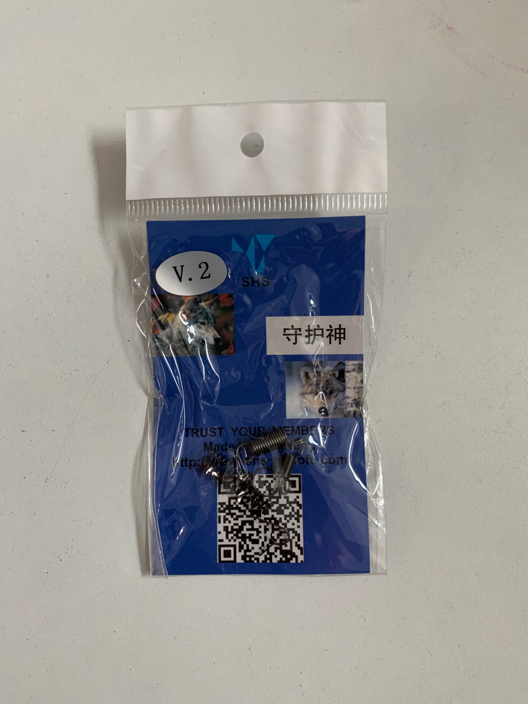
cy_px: 352
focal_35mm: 26
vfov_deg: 67.3
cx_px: 264
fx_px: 529
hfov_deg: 53.1
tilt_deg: -83.8
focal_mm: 4.25
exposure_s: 1/101
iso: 100
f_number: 1.8
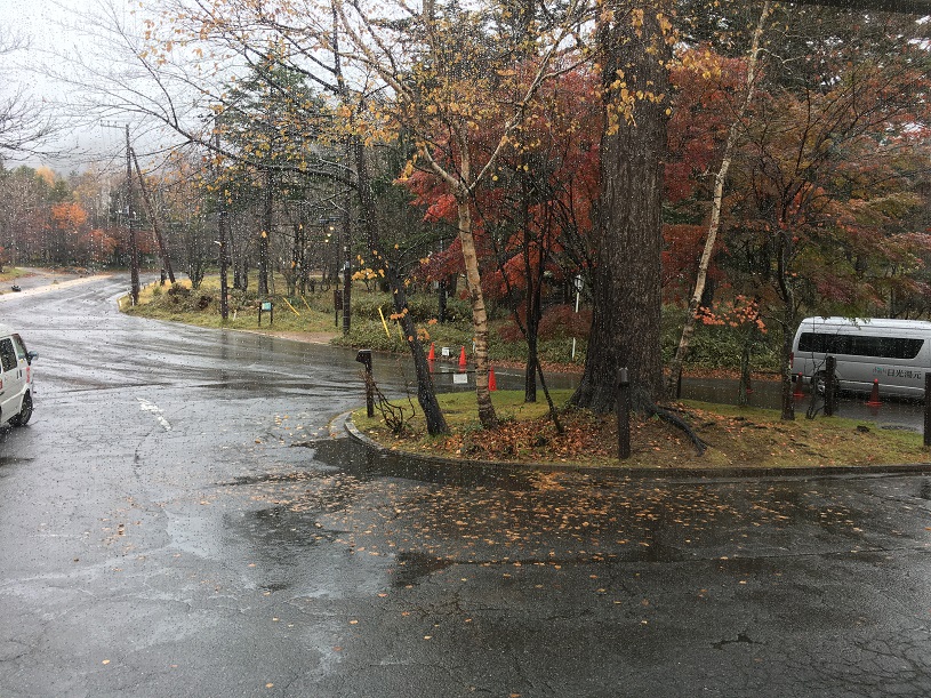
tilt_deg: -4.5
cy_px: 349
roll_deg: -0.2
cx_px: 466
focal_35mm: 29
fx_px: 780
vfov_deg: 48.2
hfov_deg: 61.7
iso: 32
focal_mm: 4.15
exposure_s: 1/120
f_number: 2.2
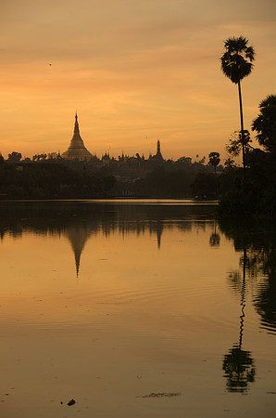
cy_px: 209
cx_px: 138
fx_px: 1300
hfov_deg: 12.1
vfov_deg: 18.2
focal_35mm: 112
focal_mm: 75
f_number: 5
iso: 100
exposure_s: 1/80
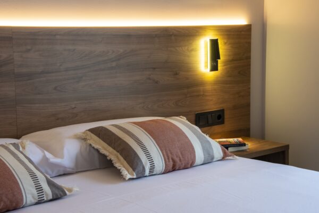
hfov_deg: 30.1
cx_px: 160
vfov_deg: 20.3
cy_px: 106
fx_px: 594
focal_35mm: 67
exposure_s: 1/6
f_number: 16
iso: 320
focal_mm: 45
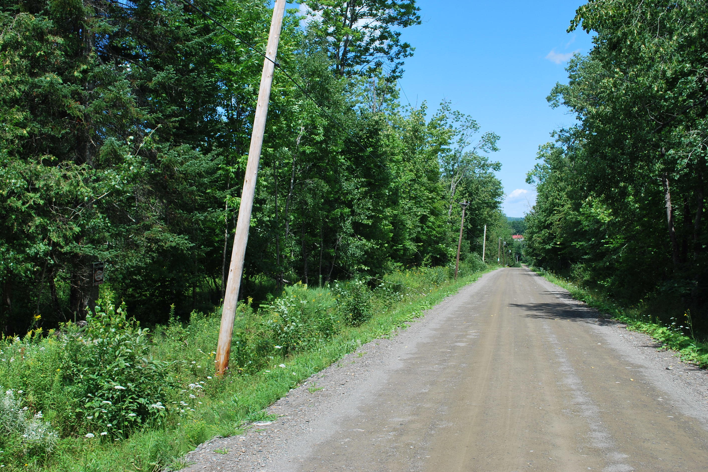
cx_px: 351
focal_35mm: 40
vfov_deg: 33.4
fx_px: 787
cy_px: 233
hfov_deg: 48.5
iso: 100
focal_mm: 26
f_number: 7.1
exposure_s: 1/200
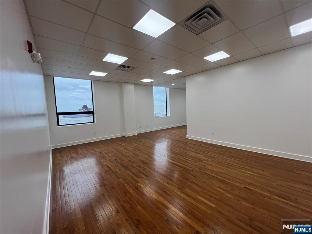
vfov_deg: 89.9
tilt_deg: -4.0
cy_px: 117
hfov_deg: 106.2
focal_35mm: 13
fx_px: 117
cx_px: 156
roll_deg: +1.8
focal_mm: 1.57
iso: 32
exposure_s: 1/123
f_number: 1.8
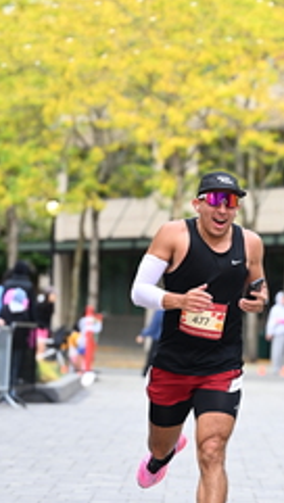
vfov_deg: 9.2
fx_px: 3125
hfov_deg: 5.2
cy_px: 286
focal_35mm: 234
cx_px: 364
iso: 1000
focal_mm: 98
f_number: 2.8
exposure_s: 1/1600
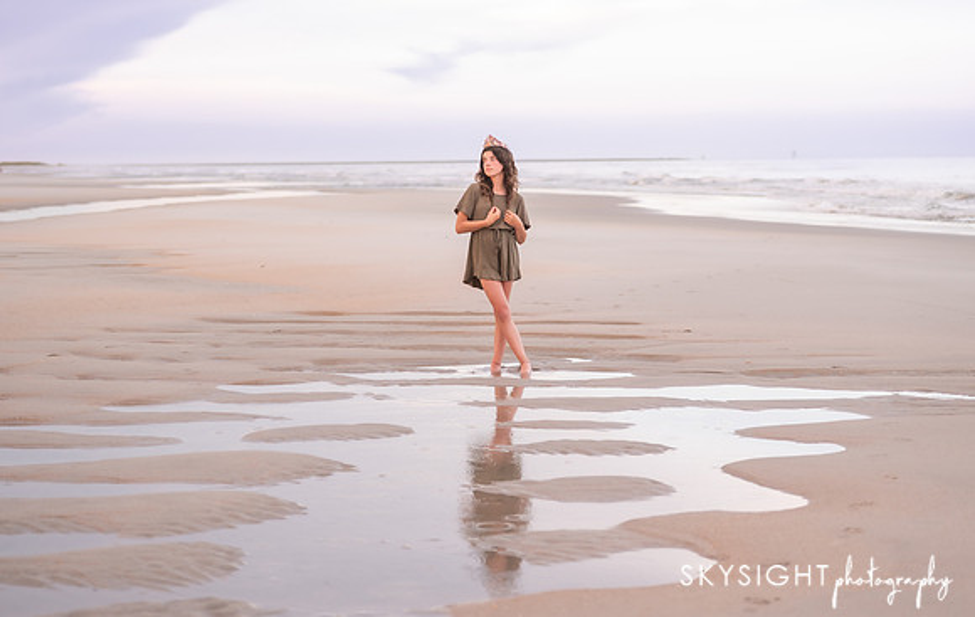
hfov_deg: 26.6
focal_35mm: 77
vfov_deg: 17.0
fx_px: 2062
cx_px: 506
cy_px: 267
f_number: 2.8
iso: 320
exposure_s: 1/100
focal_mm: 70
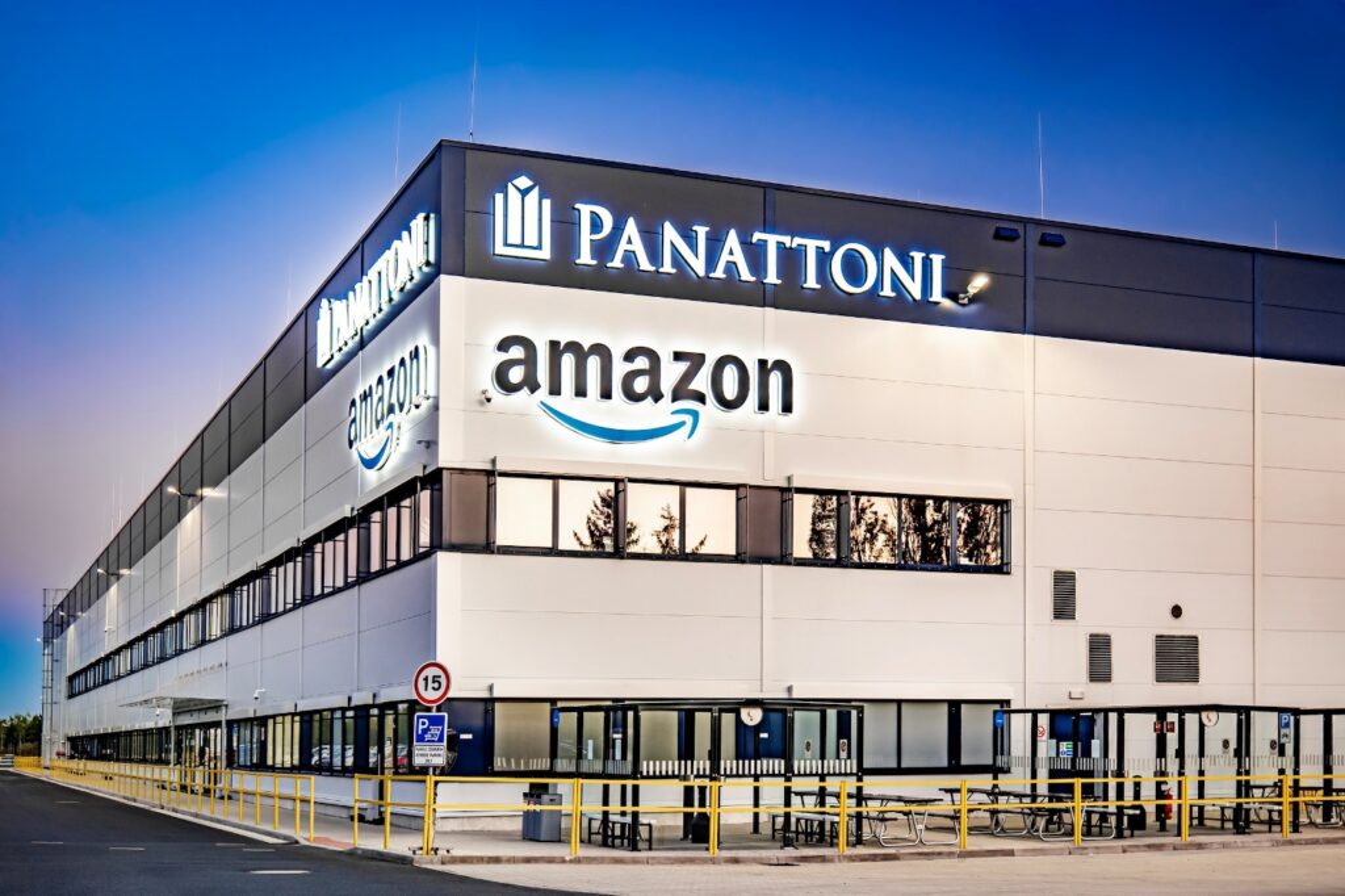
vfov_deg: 30.5
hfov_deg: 44.5
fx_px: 1643
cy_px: 448
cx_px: 672
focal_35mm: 44
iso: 640
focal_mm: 44
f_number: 4.9
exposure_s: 1/20
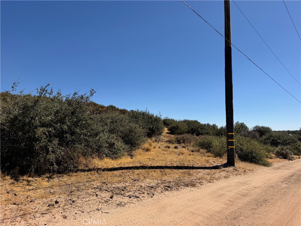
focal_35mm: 24
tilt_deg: +4.4
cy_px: 113
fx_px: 209
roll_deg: -0.4
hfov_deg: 71.6
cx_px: 150
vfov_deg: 56.8
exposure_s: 1/6711
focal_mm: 6.76
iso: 80
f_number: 1.78
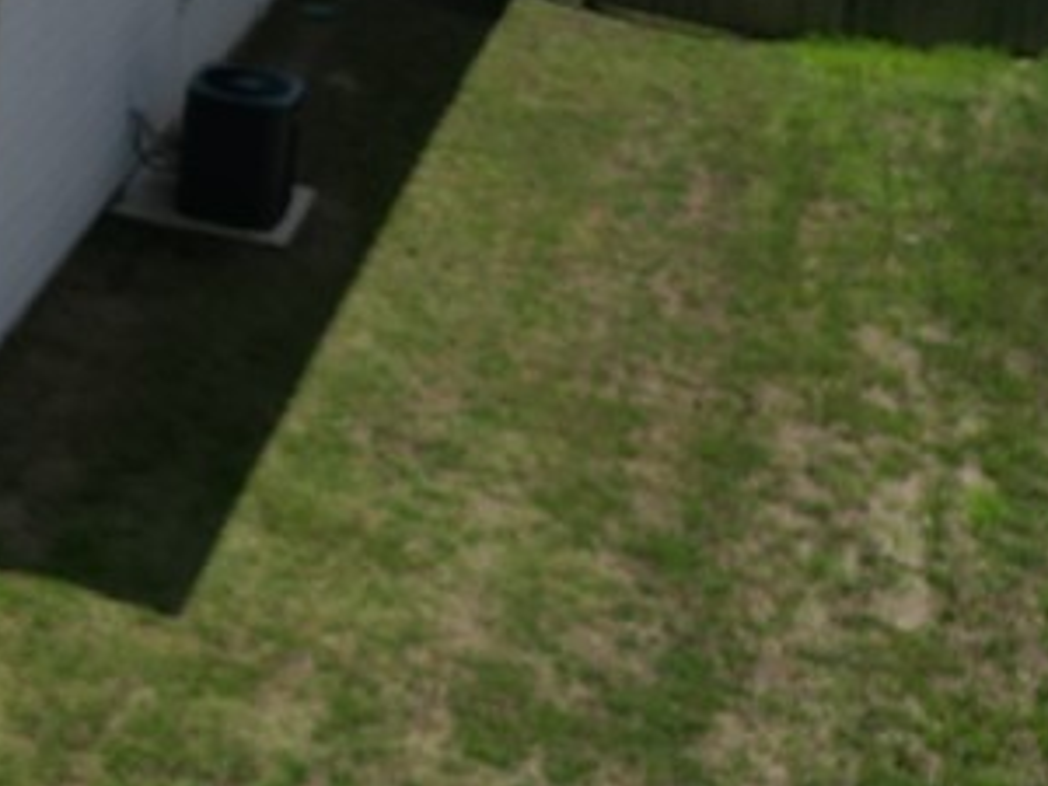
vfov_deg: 17.2
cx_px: -639
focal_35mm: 82
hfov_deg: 19.8
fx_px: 2483
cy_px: -161
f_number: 1.7
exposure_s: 1/6400
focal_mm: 6.72
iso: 150
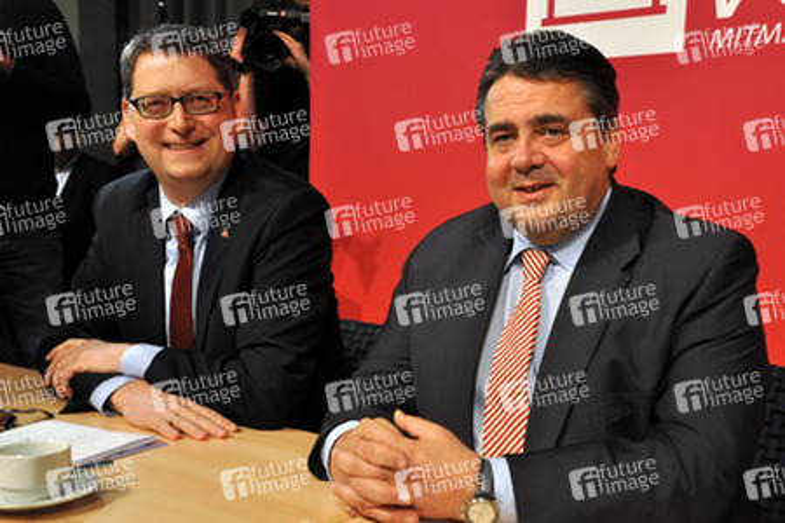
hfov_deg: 42.3
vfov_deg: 28.9
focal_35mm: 46
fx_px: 1014
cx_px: 392
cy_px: 262
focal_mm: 31
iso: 1250
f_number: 7.1
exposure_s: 1/60
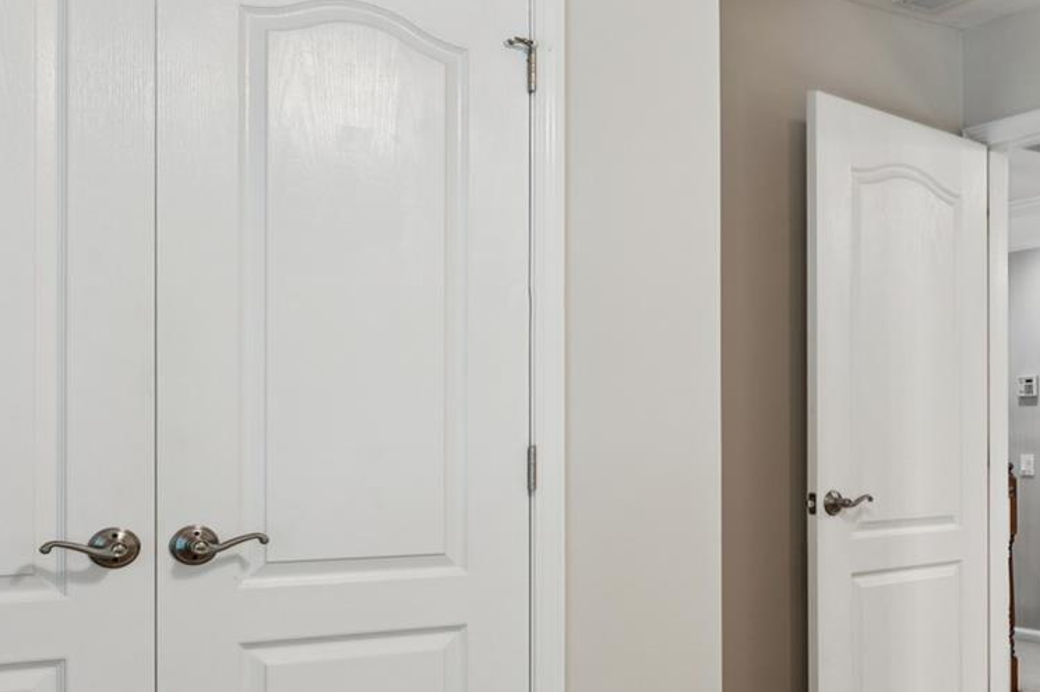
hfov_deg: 35.3
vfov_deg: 29.2
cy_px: 479
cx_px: 1205
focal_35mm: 46
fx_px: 1318
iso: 100
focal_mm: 16.6
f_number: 13
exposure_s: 1/1.67
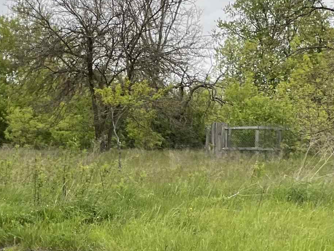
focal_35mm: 87
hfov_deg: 22.5
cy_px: 247
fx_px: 840
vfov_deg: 16.6
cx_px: 146
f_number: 1.6
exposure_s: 1/311
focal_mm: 4.2
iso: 32
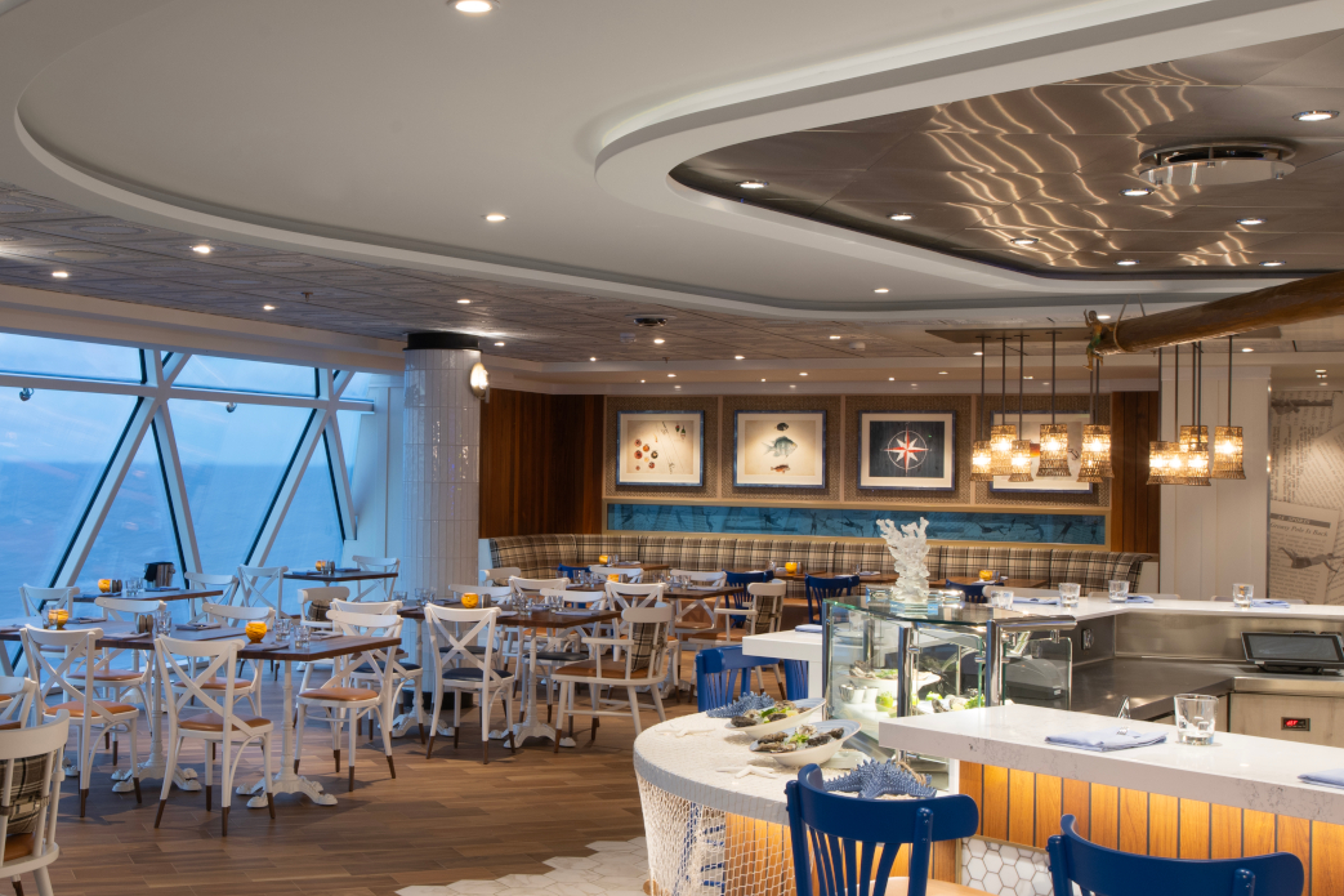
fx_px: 1717
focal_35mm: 46
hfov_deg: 42.5
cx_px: 518
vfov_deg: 28.1
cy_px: 812
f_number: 13
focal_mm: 24
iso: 100
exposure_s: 6
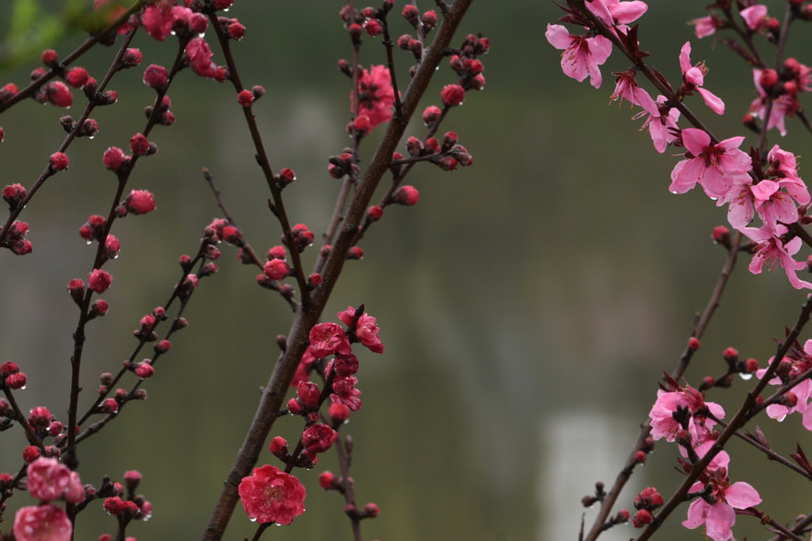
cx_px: 907
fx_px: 10399
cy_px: 453
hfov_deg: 4.5
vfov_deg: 3.0
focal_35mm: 461
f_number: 11
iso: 400
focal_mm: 200
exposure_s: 1/80
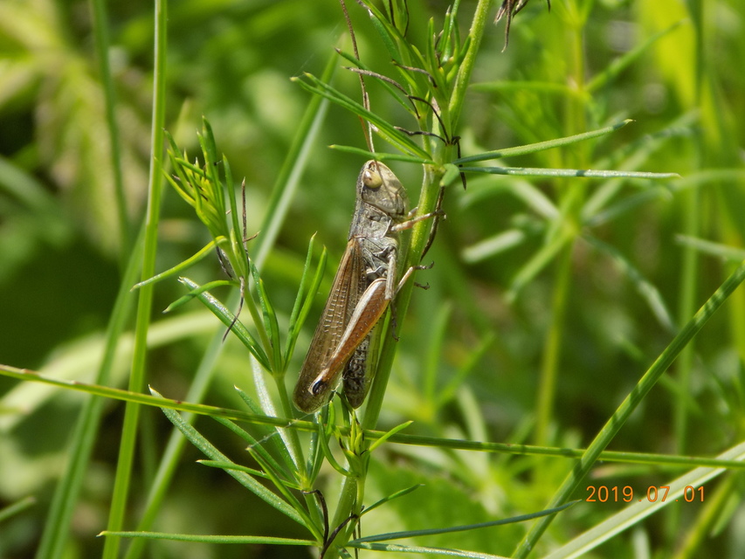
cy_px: 280
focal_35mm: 259
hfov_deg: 7.6
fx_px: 5575
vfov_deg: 5.7
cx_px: 372
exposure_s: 1/160
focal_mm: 46
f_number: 5.7
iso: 80
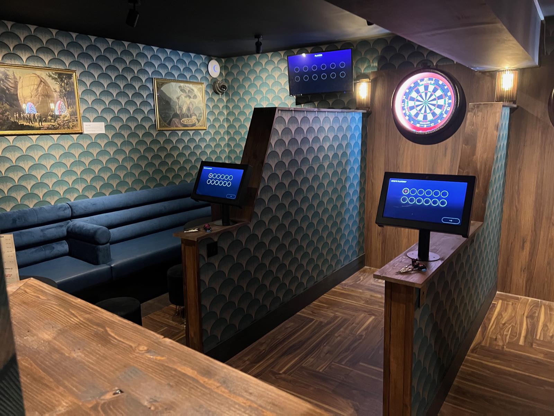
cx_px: 277
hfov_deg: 67.3
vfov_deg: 53.1
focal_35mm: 26
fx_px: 416
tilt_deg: -11.0
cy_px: 208
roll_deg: +0.9
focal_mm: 5.7
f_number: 1.5
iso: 500
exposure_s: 1/25
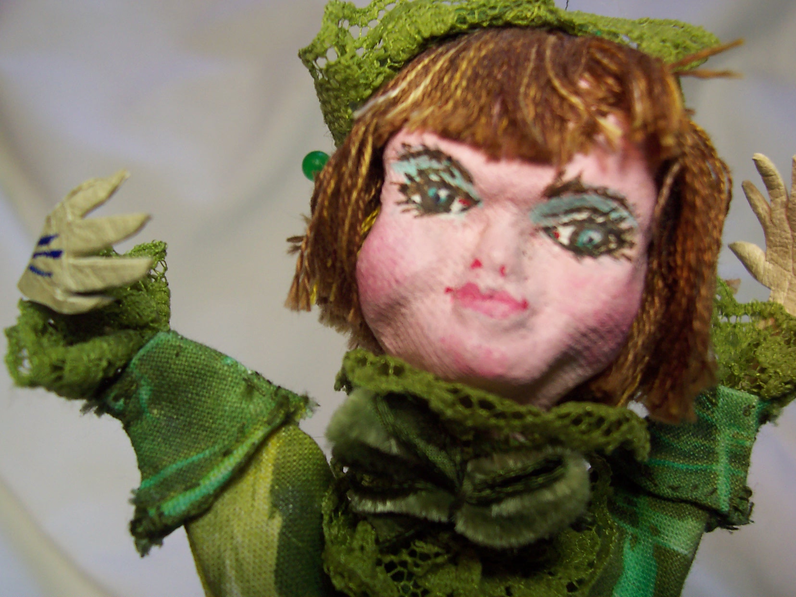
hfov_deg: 50.1
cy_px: 298
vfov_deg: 38.7
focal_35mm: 37
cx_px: 398
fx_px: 851
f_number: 2.8
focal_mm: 5.6
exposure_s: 1/45
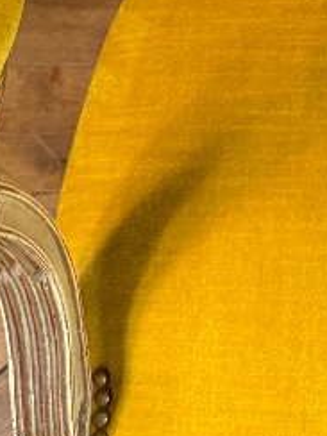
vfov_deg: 15.3
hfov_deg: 11.8
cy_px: -239
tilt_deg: -65.8
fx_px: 1486
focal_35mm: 118
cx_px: 552
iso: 640
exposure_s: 1/50
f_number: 1.78
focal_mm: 6.76
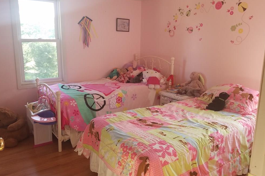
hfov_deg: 65.5
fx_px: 206
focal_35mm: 28
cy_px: 87
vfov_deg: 46.4
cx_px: 130
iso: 80
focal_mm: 4.2
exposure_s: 1/60
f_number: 1.7
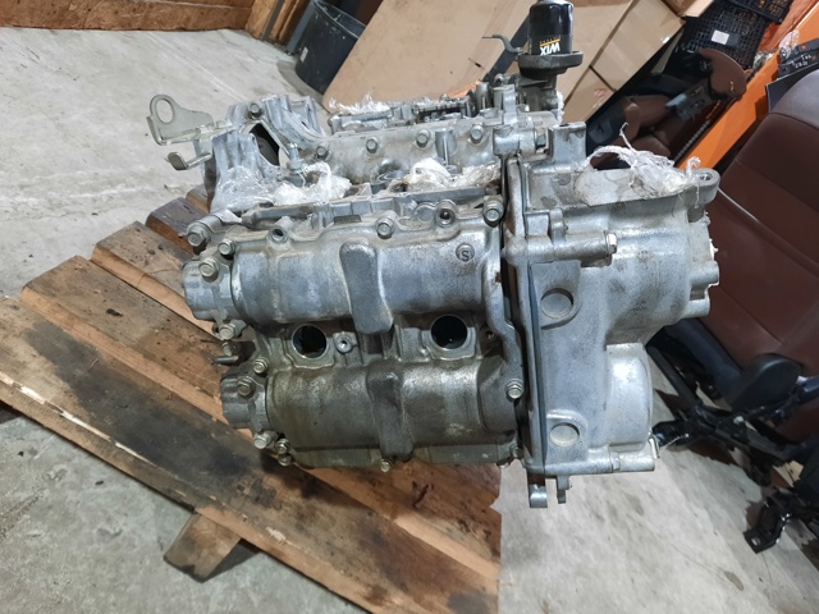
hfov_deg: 69.4
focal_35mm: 25
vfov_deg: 54.9
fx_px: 591
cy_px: 307
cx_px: 410
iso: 250
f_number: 2
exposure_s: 1/33
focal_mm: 4.6
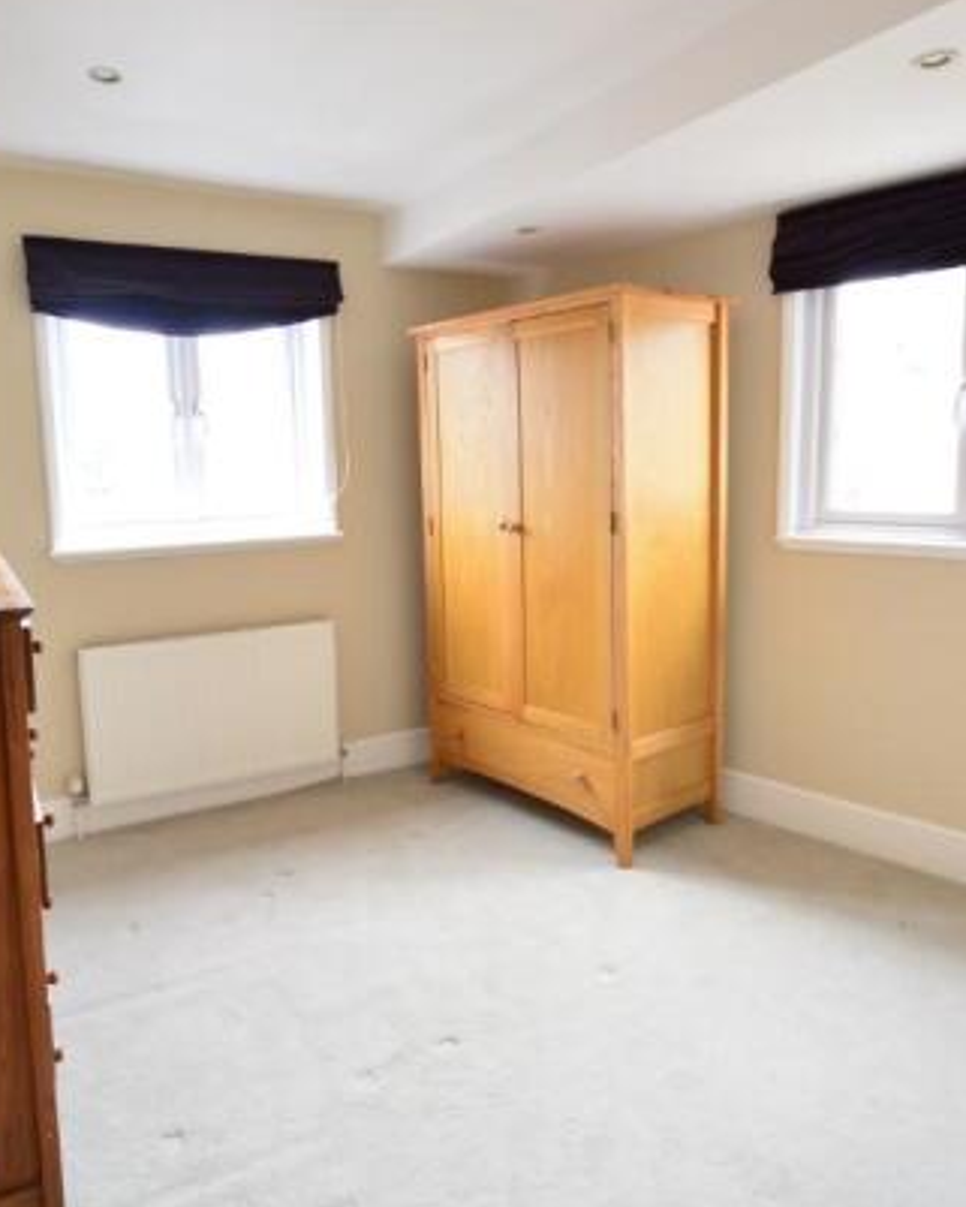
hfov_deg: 60.6
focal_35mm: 23
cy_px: 567
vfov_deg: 72.5
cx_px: 414
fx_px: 822
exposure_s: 1/15
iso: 280
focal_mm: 10
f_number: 3.5
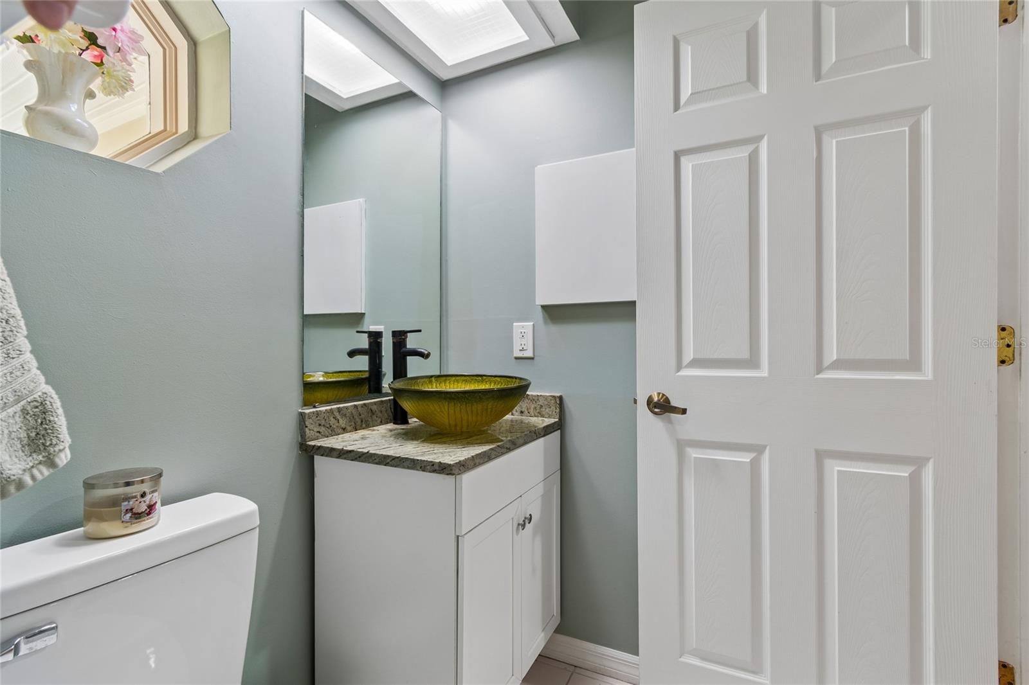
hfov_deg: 100.4
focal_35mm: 15
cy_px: 342
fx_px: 429
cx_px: 514
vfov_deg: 77.3
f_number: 7.1
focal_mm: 10
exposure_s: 1/10
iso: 100
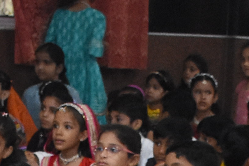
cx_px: 163
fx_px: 1695
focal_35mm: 245
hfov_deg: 8.4
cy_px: 459
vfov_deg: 5.3
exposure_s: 1/80
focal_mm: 22
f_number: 5.6
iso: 2500
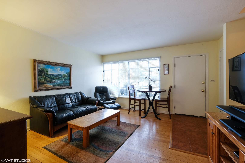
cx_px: 122
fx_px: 102
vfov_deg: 77.3
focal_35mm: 15
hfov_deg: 100.4
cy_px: 82
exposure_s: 1/1.67
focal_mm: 10
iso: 200
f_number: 9
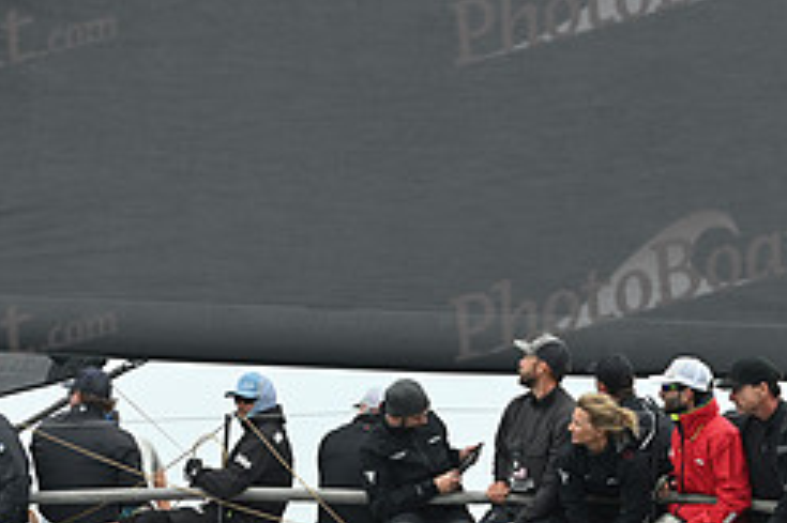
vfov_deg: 8.2
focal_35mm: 166
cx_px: 286
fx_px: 3626
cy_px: 489
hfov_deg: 12.4
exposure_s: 1/800
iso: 400
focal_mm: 70
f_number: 6.3
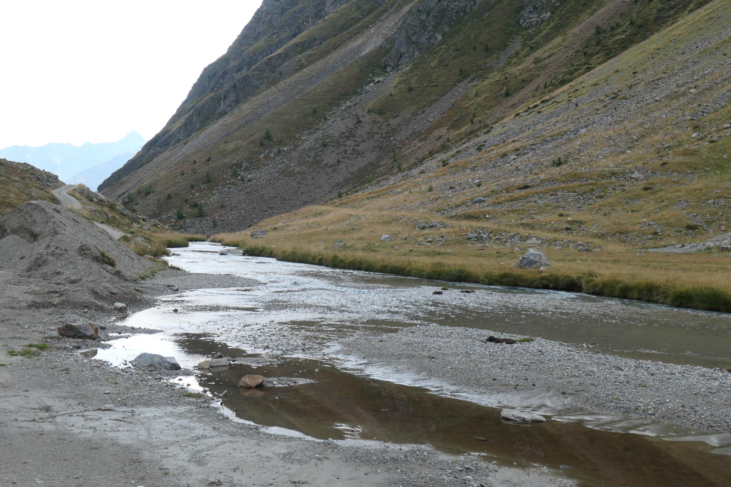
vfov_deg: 29.2
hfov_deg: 42.7
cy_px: 244
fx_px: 934
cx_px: 366
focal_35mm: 46
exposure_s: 1/400
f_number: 4.1
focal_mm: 16.7
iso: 200
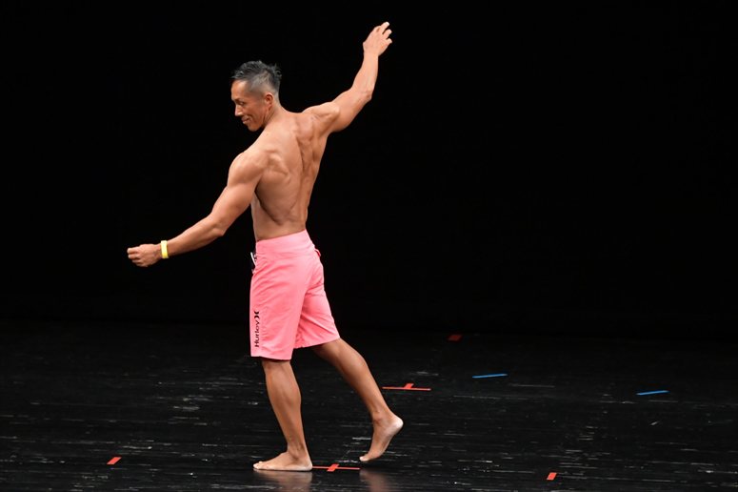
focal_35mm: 285
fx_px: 5840
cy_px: 246
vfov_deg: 4.8
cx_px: 369
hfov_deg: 7.2
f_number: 5.6
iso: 3200
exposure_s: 1/400
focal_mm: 190
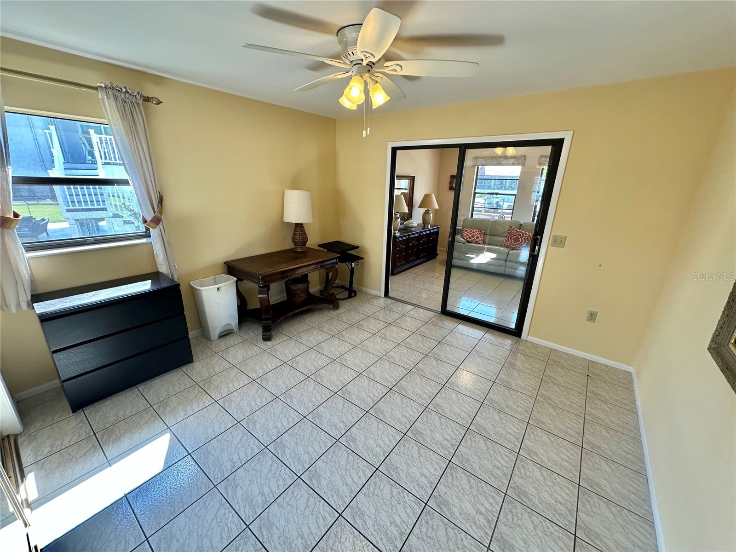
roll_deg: -1.3
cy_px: 276
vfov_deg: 85.7
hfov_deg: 102.1
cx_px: 368
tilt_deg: -18.3
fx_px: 298
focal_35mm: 14
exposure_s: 1/120
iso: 125
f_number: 2.2
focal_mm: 2.22
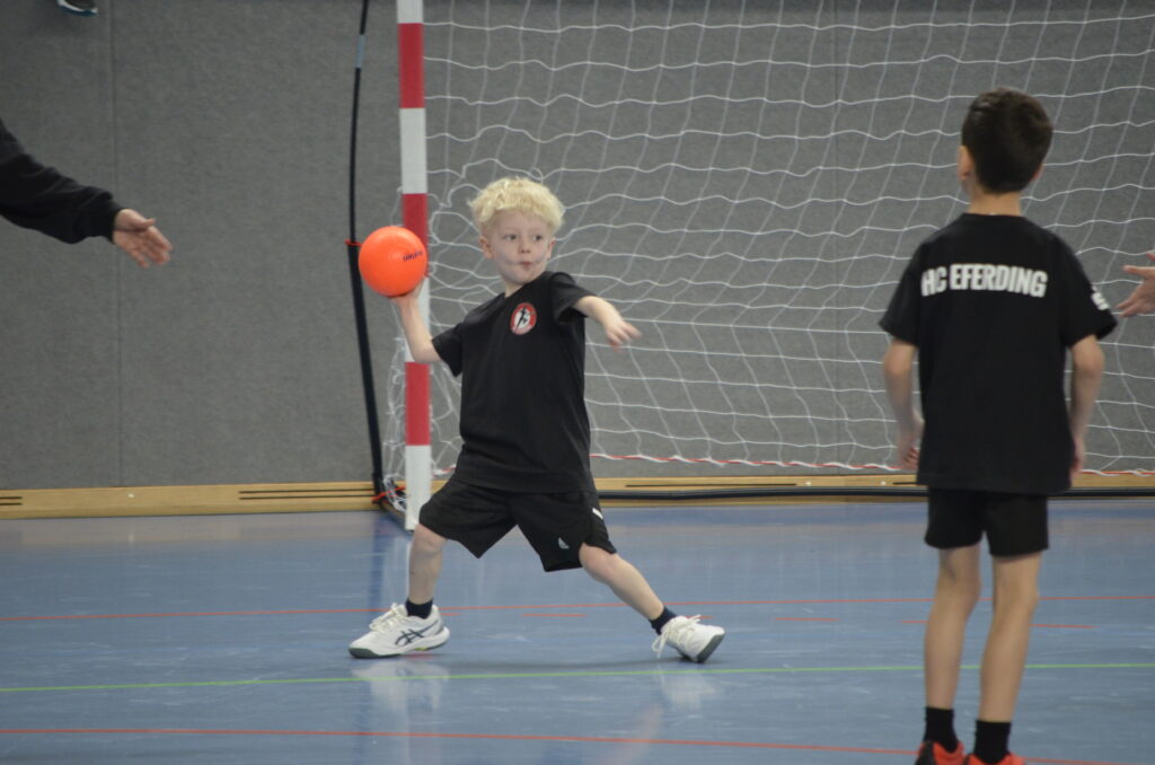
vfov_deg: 4.6
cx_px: 578
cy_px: 382
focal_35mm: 300
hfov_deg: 6.9
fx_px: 9604
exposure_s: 1/160
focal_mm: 200
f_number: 5.6
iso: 1600
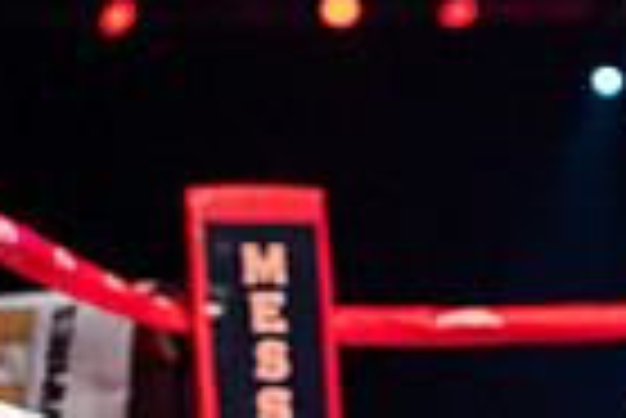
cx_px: 1202
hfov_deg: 8.6
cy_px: 106
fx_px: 3986
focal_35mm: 229
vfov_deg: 6.0
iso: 4000
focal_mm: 55
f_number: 2.8
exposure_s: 1/1000
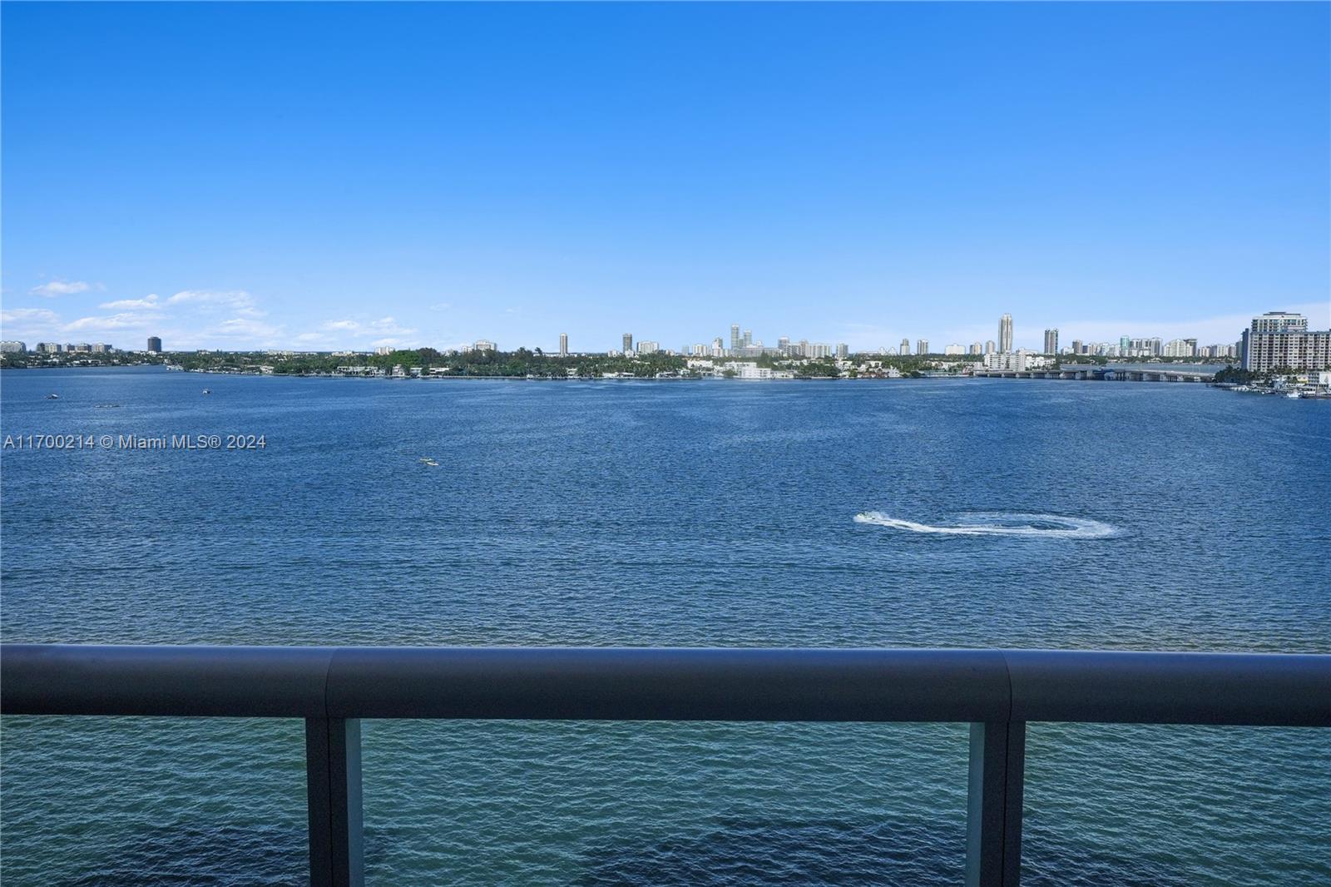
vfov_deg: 43.6
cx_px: 666
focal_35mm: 30
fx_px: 1109
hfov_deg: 61.9
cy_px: 444
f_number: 11
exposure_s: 1/1000
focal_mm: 20
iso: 250
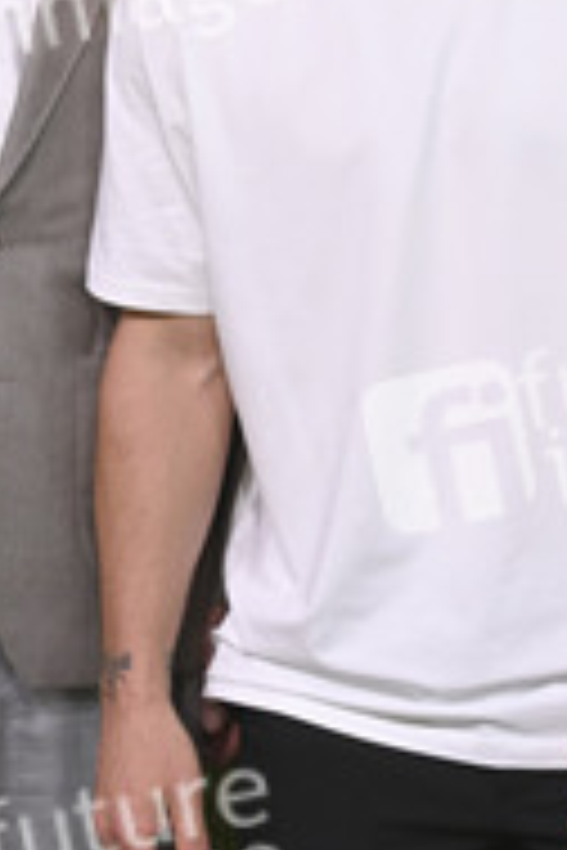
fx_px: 2693
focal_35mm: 114
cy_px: 202
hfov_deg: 12.0
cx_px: 184
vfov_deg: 17.8
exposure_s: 1/250
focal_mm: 54
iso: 1600
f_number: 5
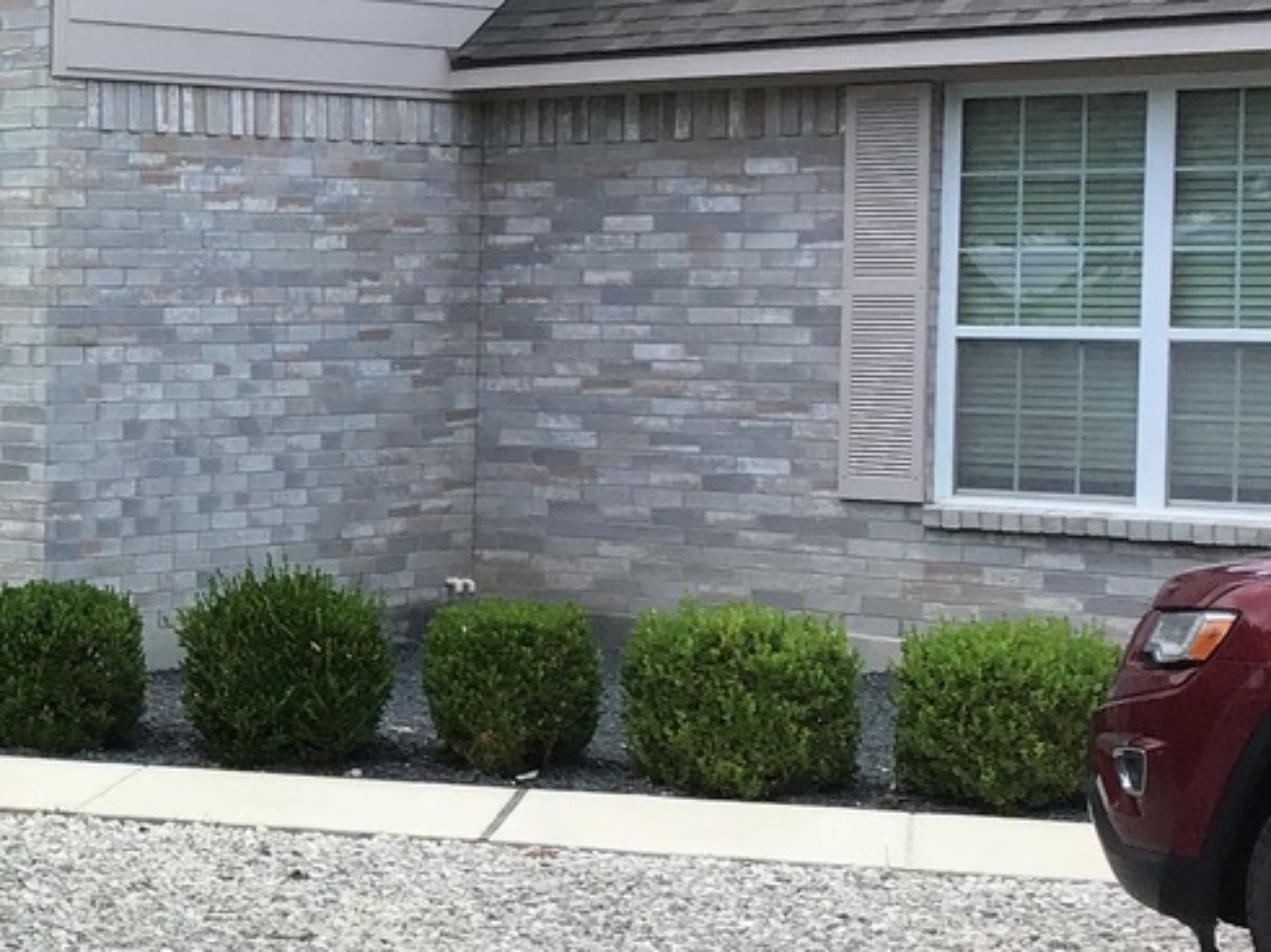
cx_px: -507
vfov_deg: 16.2
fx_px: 3340
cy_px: 445
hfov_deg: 19.4
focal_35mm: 91
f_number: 2.4
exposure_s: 1/684
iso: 25
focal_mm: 3.3
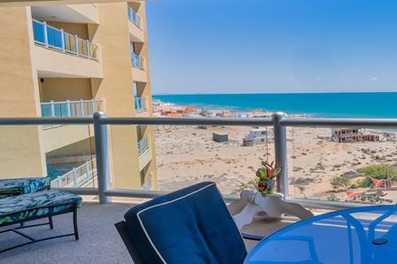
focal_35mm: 32
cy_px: 120
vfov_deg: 41.0
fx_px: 353
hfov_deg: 44.4
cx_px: 440
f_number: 9.5
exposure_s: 1/125
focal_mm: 14
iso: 50
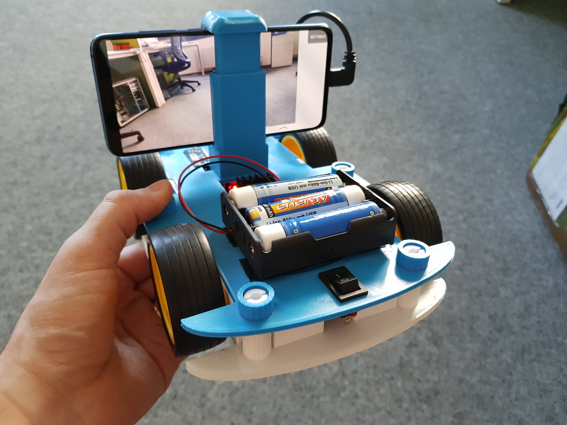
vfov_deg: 53.1
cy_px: 212
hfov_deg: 67.3
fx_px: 426
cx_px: 284
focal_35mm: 26
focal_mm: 4.3
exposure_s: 1/100
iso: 320
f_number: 1.7
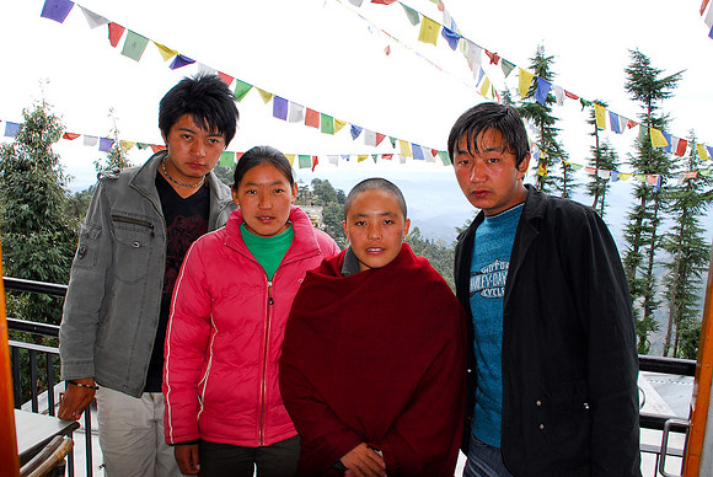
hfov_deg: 61.9
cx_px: 356
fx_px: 595
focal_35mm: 30
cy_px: 238
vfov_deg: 43.7
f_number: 11
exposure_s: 1/30
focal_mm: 20
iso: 100
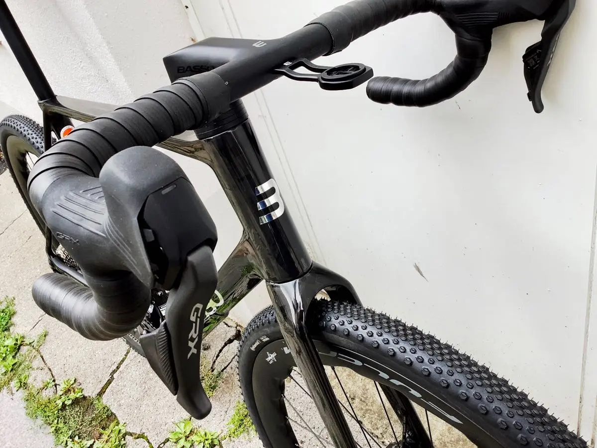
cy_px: 224
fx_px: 535
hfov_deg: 58.4
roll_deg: +20.5
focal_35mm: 31
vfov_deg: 45.4
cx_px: 298
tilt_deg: -38.6
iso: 25
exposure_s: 1/233
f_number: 2.4
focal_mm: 3.3
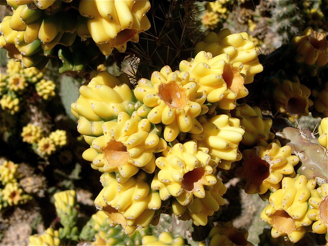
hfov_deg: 32.7
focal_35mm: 59
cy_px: 123
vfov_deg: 24.8
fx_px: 559
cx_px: 164
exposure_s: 1/640
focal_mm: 9.9
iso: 50
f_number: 5.6
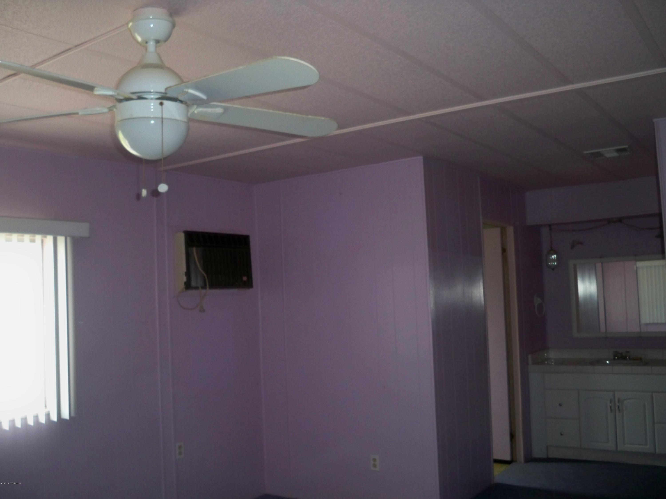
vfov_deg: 40.7
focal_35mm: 35
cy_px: 250
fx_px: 673
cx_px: 333
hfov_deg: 52.6
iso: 250
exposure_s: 1/60
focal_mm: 6.3
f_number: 3.1
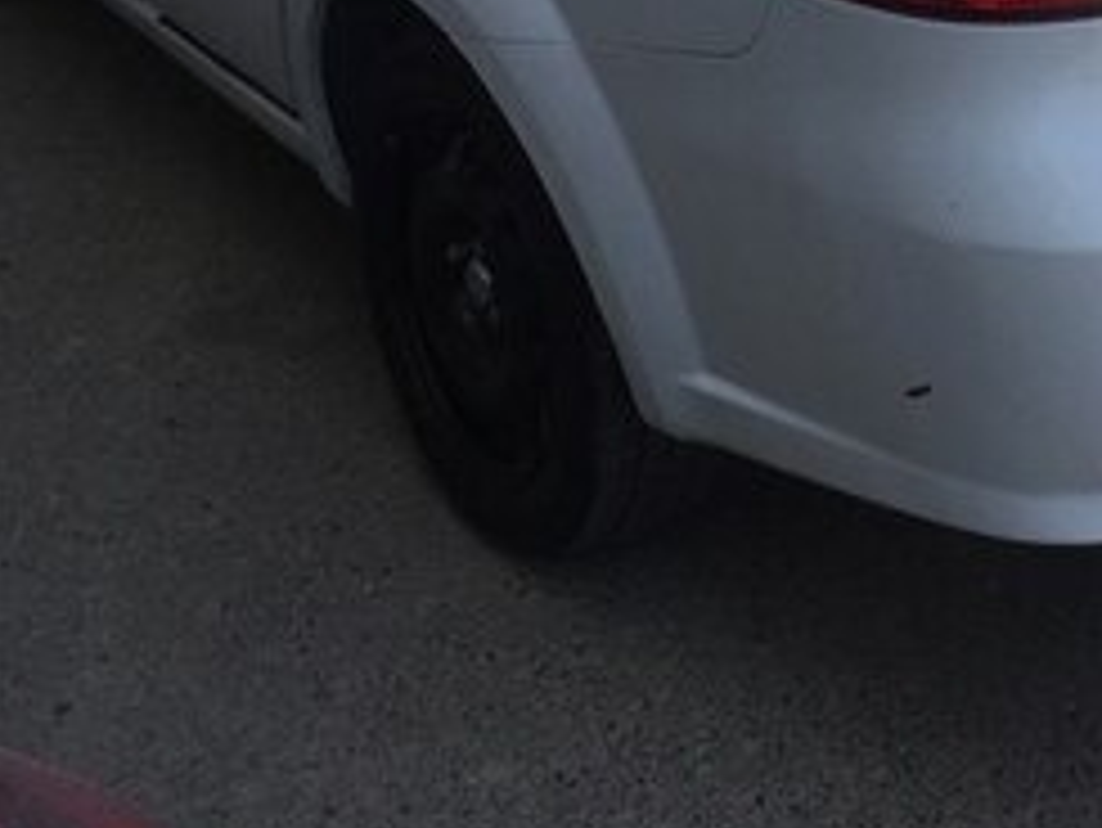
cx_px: 940
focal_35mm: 78
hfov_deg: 24.5
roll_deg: +3.0
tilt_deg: -16.2
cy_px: -227
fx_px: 2484
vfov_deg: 17.8
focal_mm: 4.15
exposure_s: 1/1799
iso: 32
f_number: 2.2
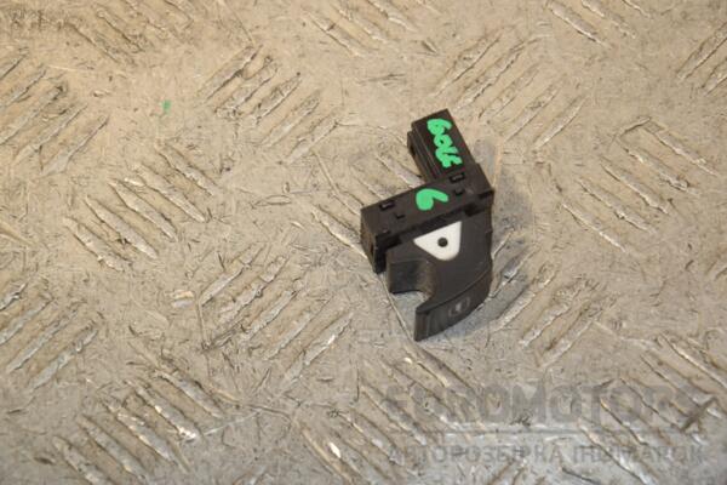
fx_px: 2423
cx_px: 364
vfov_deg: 11.4
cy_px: 242
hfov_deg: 17.1
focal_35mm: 120
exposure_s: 1/200
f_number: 7.1
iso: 800
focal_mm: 80
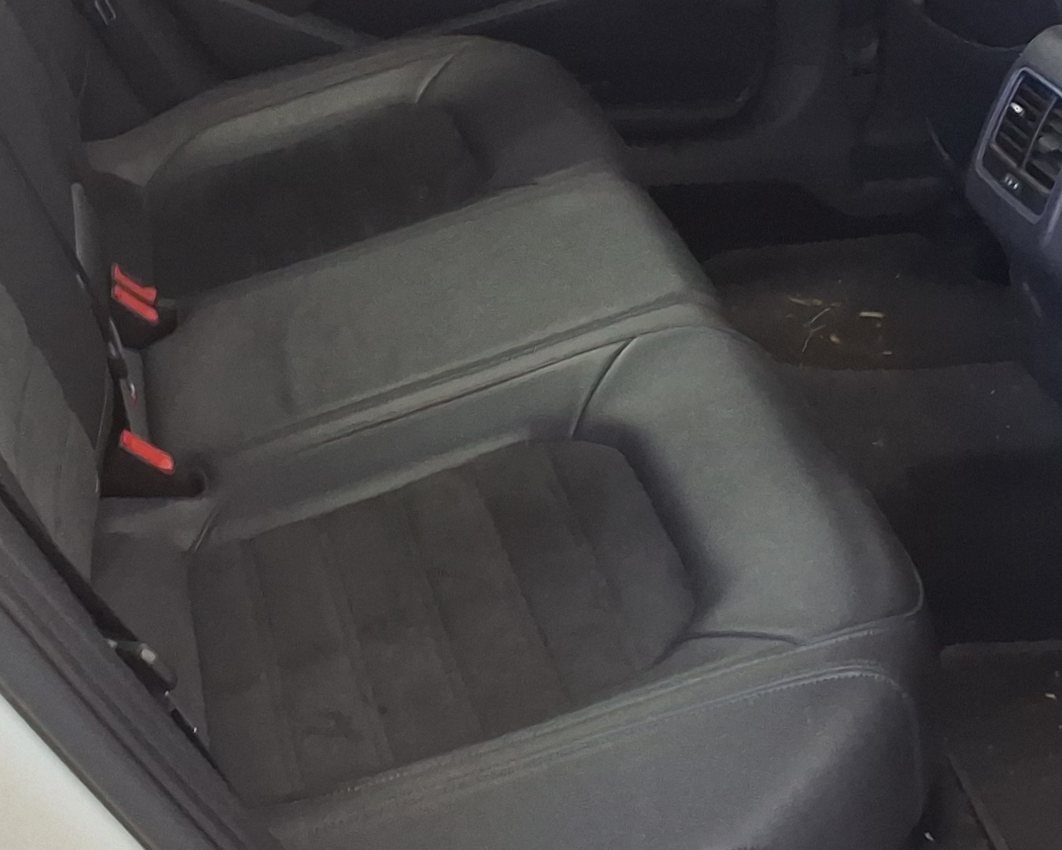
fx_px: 2263
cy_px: 151
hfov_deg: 26.4
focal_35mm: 72
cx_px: 445
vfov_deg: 21.0
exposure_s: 1/60
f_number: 1.9
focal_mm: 2.91
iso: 32
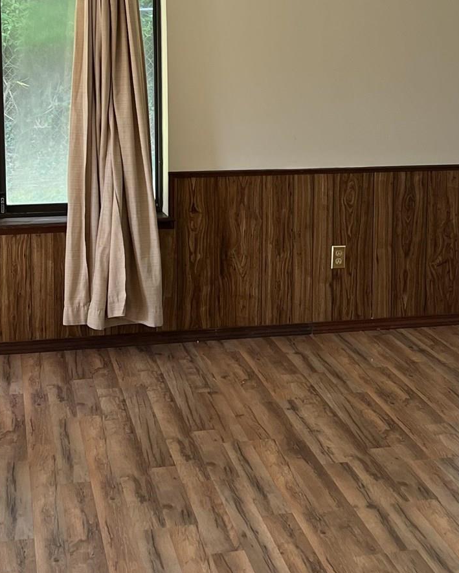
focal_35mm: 66
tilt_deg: -7.4
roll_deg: -1.0
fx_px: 1121
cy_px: 186
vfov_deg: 28.5
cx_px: 292
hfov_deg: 23.1
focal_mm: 5.7
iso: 100
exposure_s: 1/121
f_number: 1.5
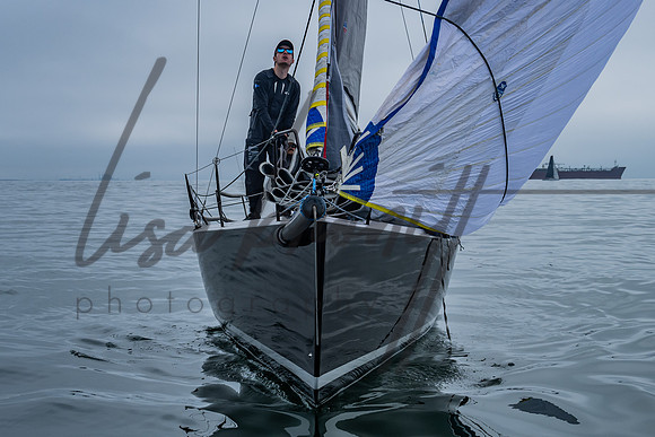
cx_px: 303
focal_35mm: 53
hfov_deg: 37.6
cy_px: 225
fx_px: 962
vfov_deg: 25.6
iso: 320
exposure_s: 1/2500
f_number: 5.6
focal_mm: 33
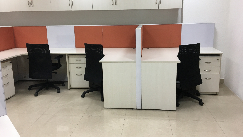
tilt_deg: -12.9
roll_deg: +0.4
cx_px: 120
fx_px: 206
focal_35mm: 32
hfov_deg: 61.0
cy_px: 57
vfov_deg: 36.6
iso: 50
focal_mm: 4.15
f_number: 2.2
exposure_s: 1/33
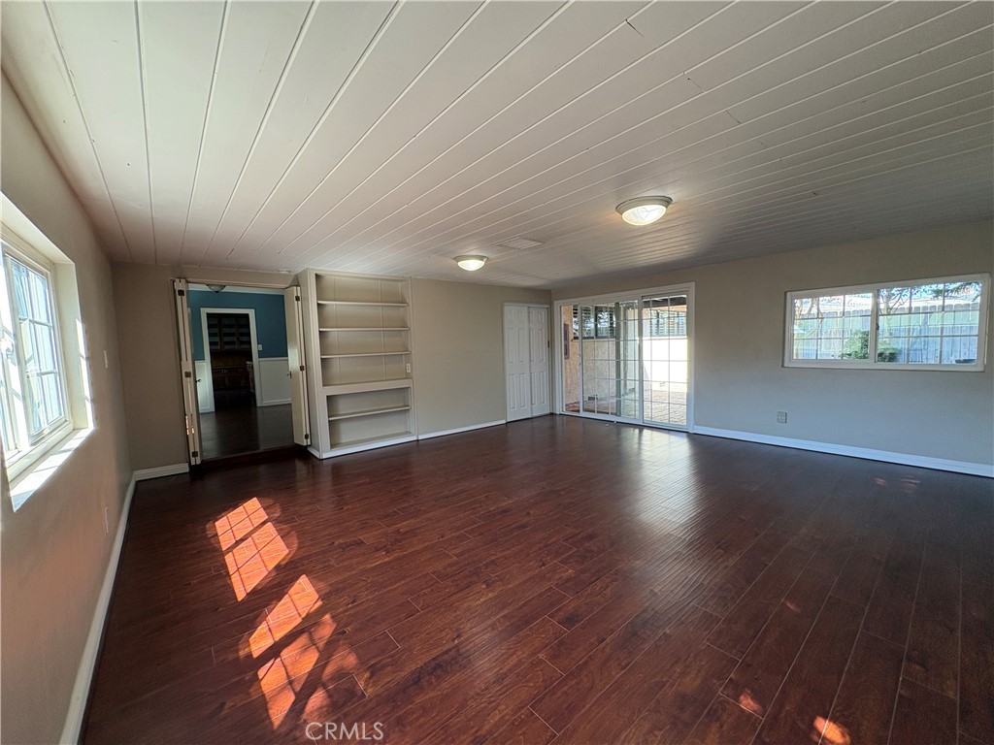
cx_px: 497
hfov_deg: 102.1
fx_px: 402
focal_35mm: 14
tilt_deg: -3.4
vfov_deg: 85.7
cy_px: 372
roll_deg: +1.7
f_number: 2.2
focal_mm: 2.22
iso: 200
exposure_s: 1/120
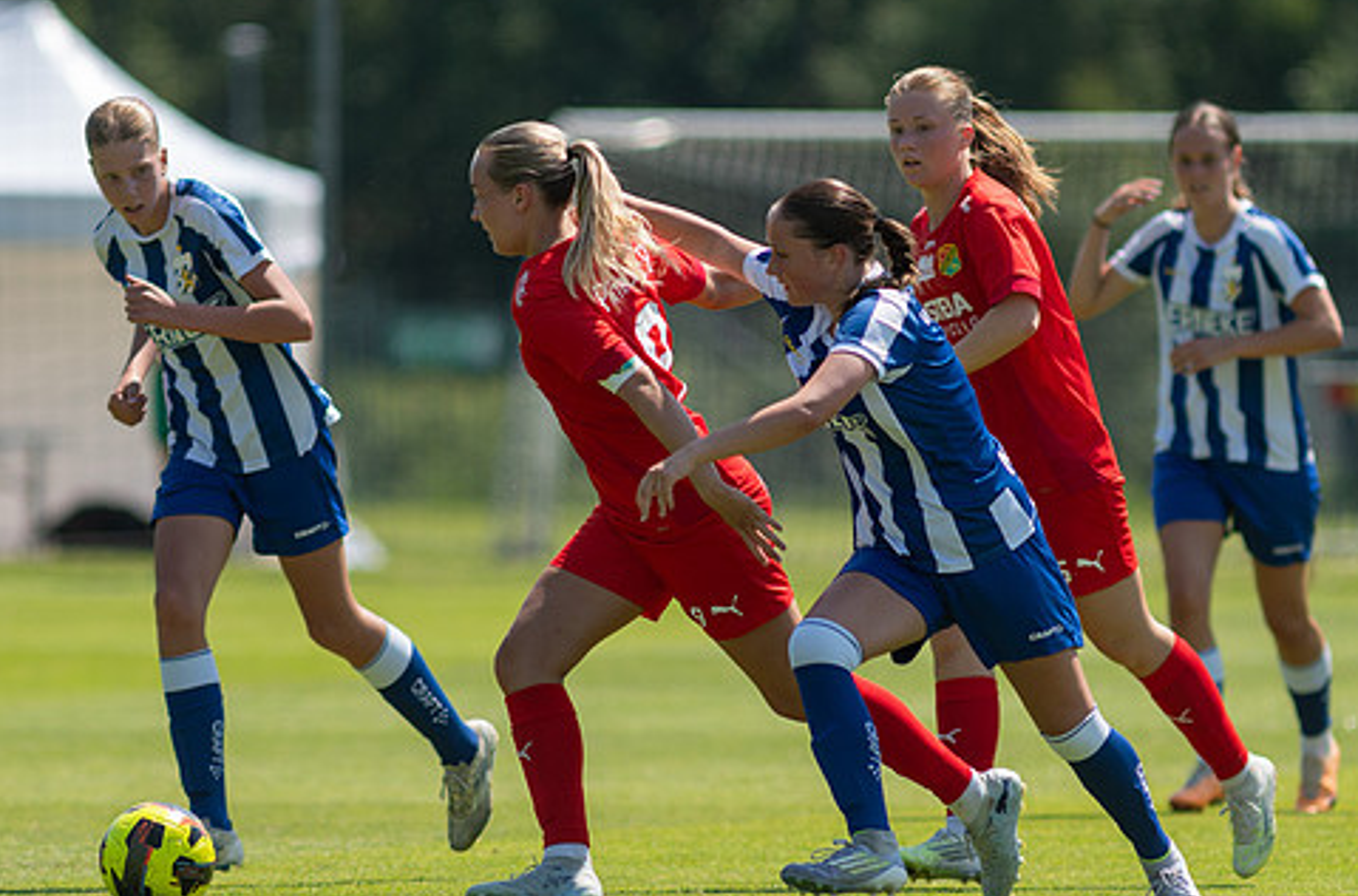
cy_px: 507
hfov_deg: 3.2
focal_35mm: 639
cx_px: 683
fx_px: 24025
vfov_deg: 2.1
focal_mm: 300
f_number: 3.2
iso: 125
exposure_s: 1/1600
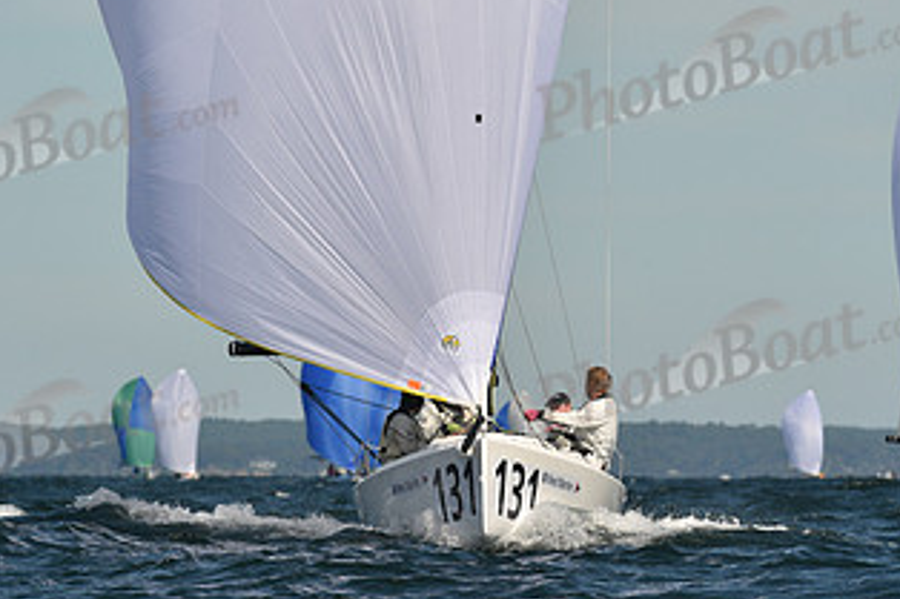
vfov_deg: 2.5
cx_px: 388
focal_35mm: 555
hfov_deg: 3.7
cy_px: -40
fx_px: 13867
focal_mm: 300
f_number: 9
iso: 250
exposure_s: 1/1250
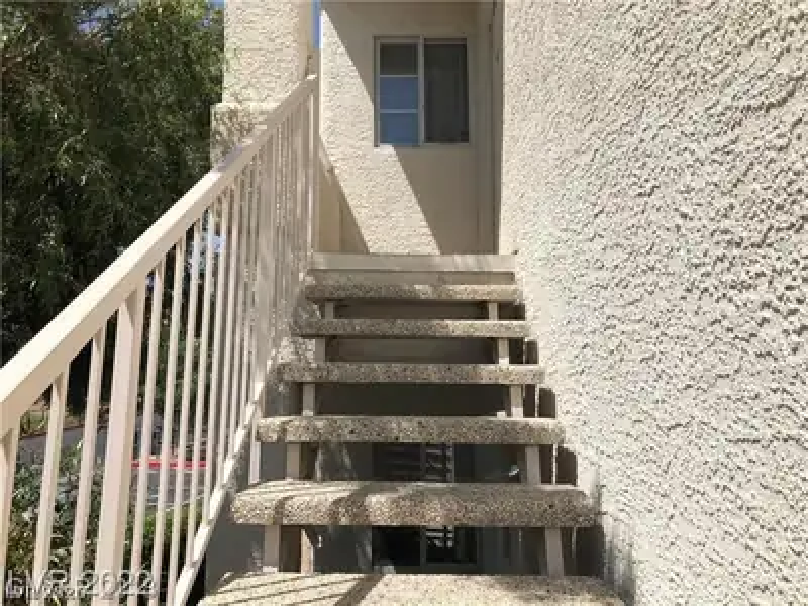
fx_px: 654
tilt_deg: +11.1
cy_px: 303
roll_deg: -3.0
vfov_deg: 49.7
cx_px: 404
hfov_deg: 63.4
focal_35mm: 28
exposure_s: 1/3690
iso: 20
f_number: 1.8
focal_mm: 3.99
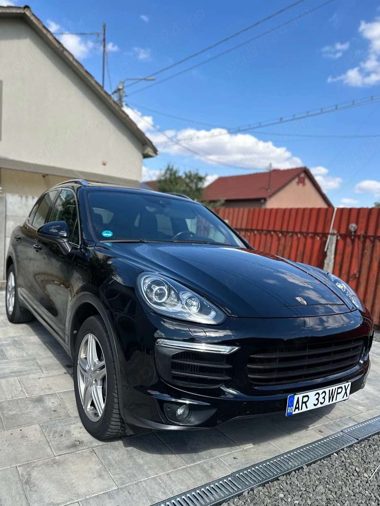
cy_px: 271
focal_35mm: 26
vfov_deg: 67.2
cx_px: 188
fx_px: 381
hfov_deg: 53.1
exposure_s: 1/2732
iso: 80
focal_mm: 6.86
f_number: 1.78
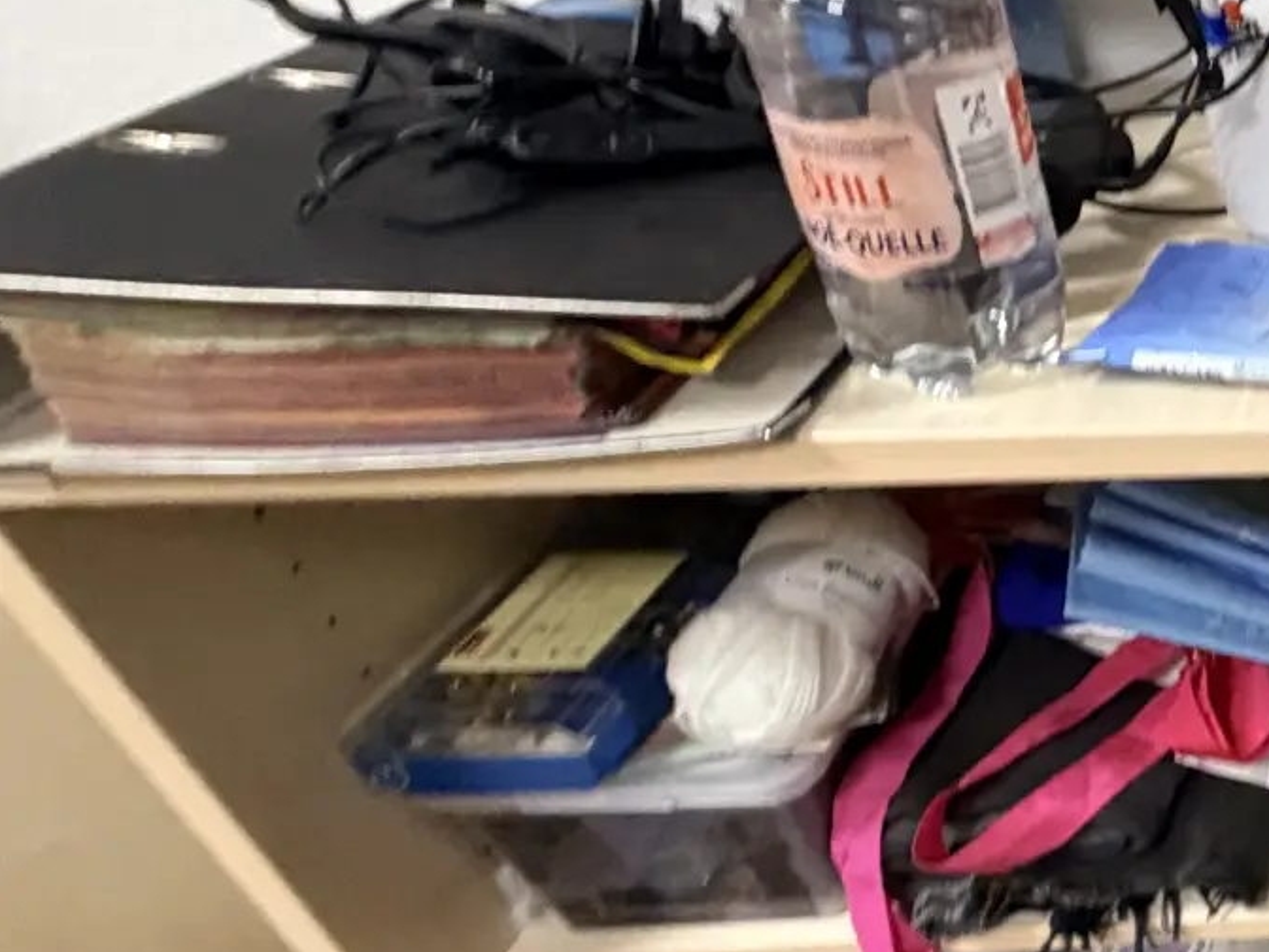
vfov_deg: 36.0
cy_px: 493
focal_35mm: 40
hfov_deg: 30.8
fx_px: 1466
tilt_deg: -35.4
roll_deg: -1.4
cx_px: 1809
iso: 400
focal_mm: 2.22
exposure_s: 1/60
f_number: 2.2
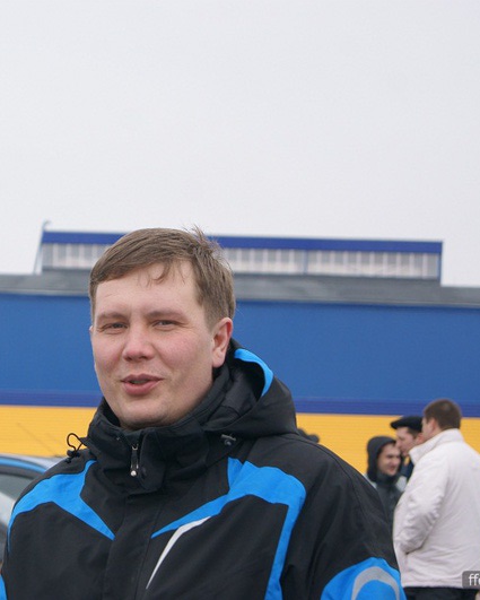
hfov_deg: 13.1
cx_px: 90
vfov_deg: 16.5
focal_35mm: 117
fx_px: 2072
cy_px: 300
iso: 200
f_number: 5.6
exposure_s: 1/160
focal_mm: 55
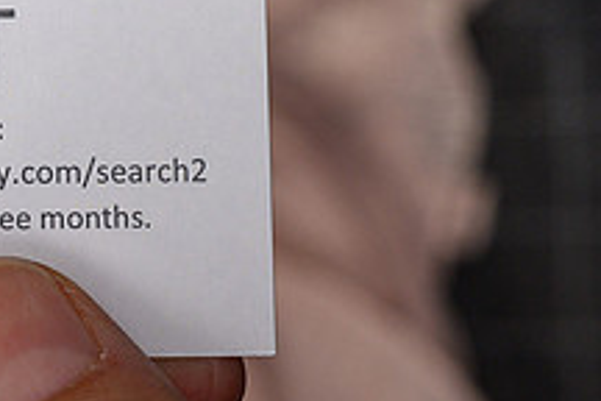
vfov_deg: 6.1
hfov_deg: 9.0
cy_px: -46
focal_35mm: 226
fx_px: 3773
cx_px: -68
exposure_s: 1/200
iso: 200
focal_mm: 50
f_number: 9
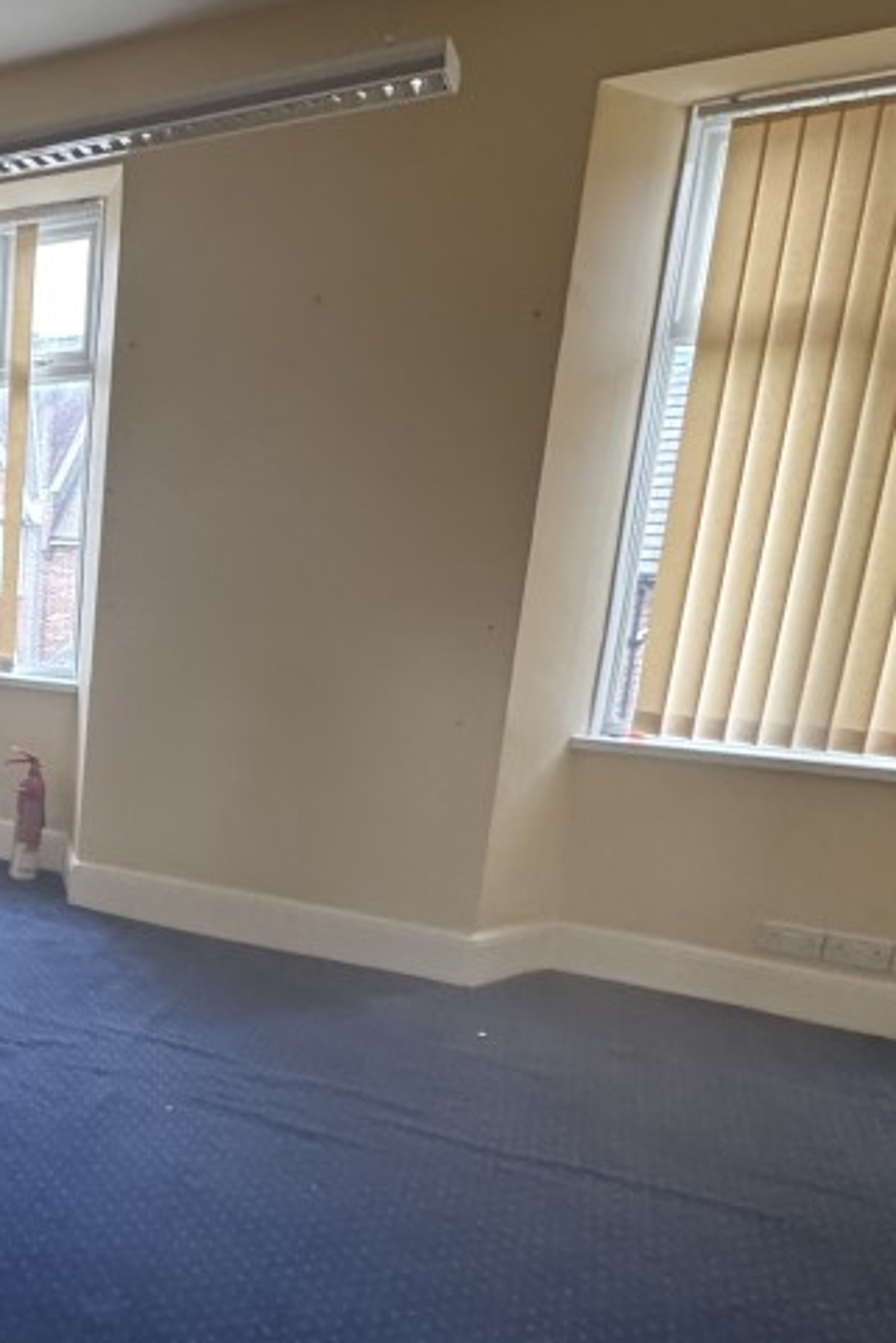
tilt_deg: -13.4
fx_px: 1156
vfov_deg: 59.9
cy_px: 782
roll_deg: -0.1
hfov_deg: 33.8
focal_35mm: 31
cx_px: -193
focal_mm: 2.22
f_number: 2.2
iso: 320
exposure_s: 1/72
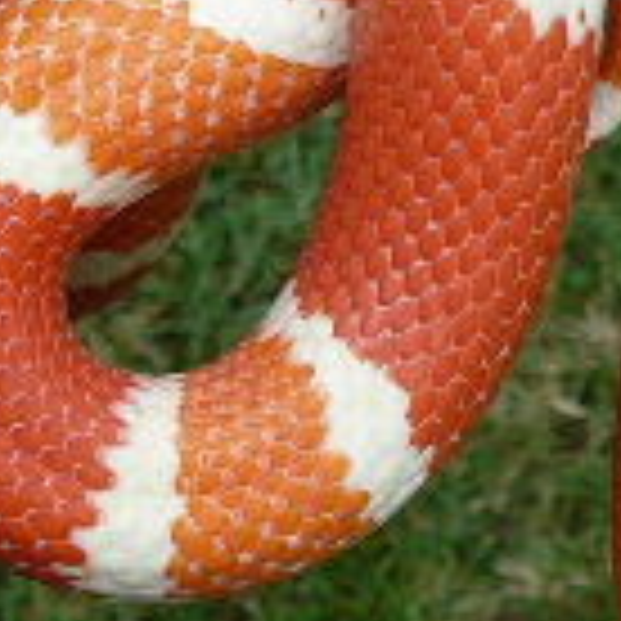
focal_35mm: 143
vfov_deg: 12.1
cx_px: 369
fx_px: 2902
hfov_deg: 12.2
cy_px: 81
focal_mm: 5.2
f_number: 2.8
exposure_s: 1/400
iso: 80
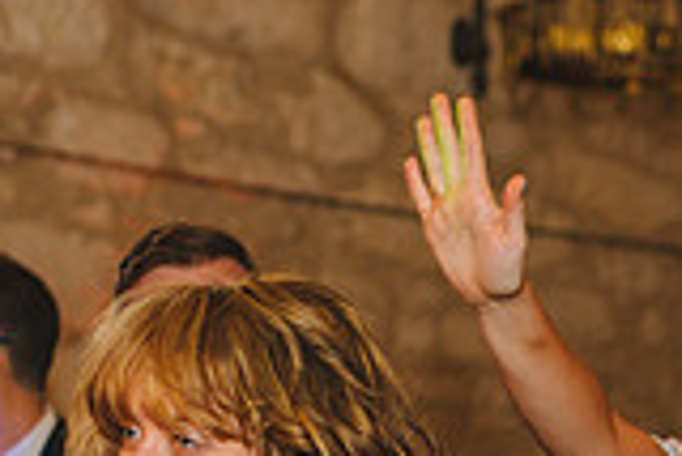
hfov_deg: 15.8
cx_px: 673
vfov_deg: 10.3
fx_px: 2408
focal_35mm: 127
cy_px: 799
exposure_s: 1/200
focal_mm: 35
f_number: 2.5
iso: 800
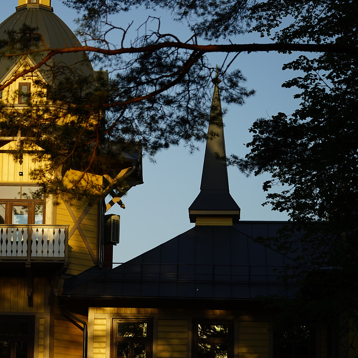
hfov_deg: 12.2
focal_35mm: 142
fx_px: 1661
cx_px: 64
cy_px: 207
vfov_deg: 12.3
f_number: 2.8
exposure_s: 1/1500
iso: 100
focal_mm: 90
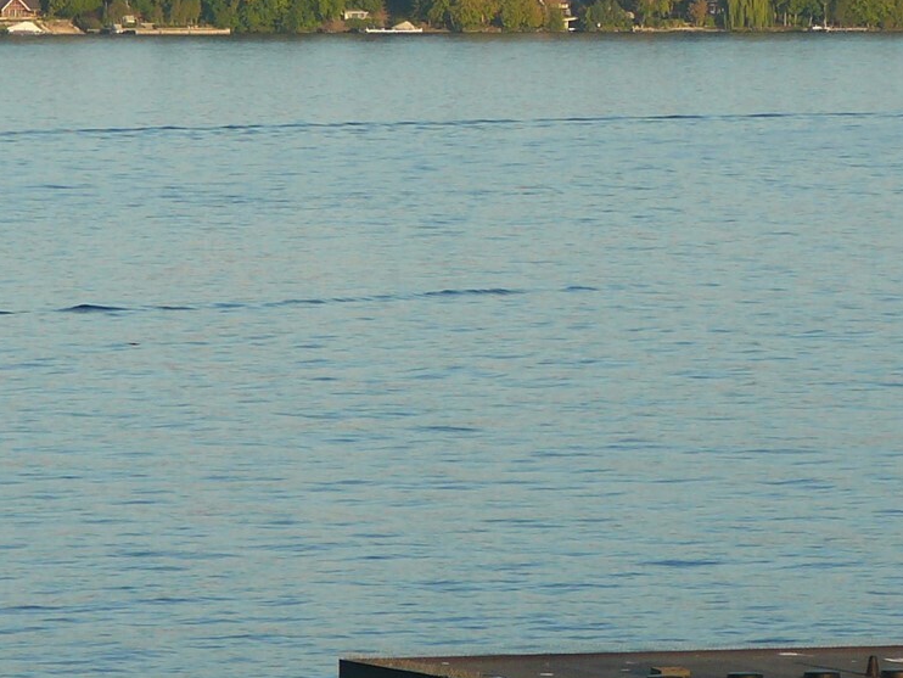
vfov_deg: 4.3
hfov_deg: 5.7
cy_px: -2
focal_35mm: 347
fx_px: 9055
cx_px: 326
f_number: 4
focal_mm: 23.9
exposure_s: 1/400
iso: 80
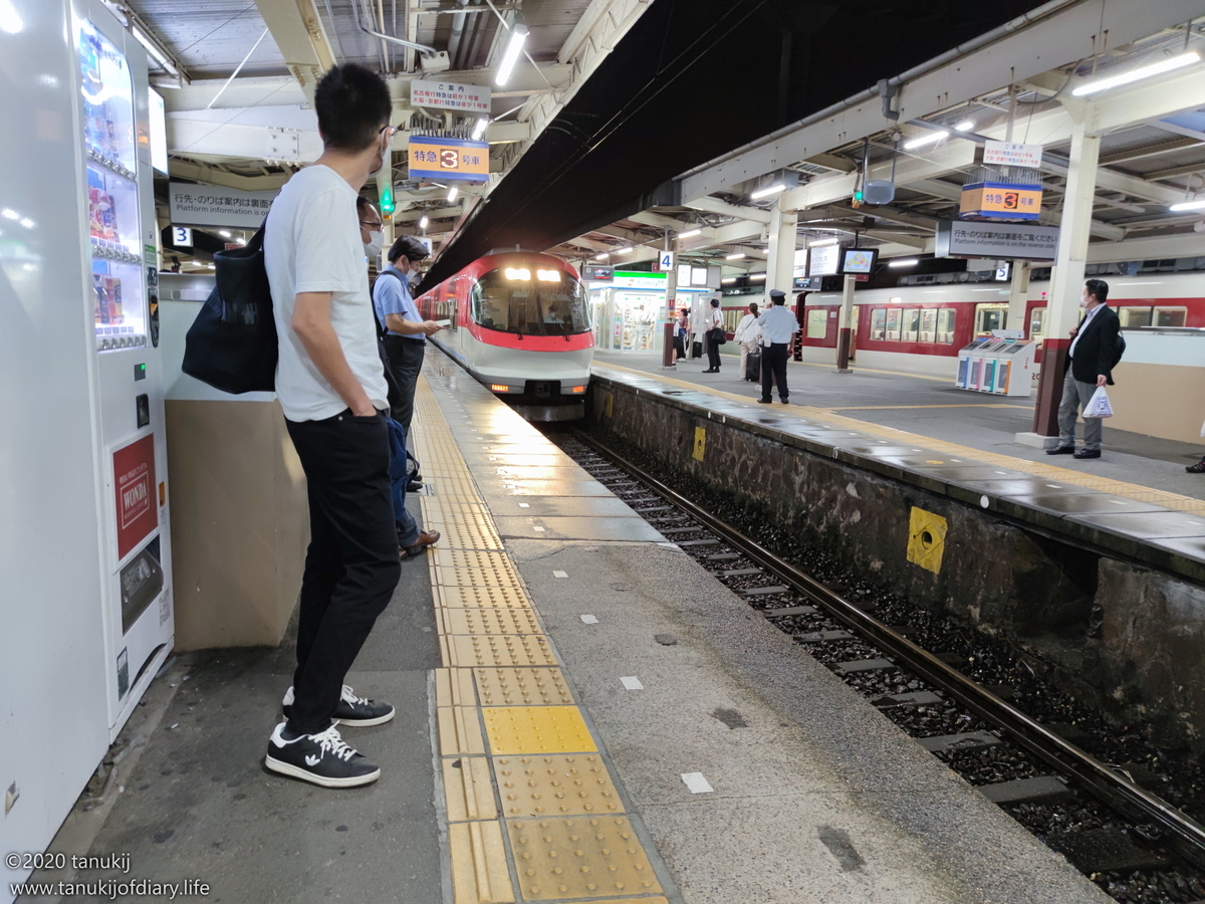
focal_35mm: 24
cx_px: 602
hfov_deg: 71.6
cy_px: 452
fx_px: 835
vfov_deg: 56.8
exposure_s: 1/60
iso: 231
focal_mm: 6.72
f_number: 1.69
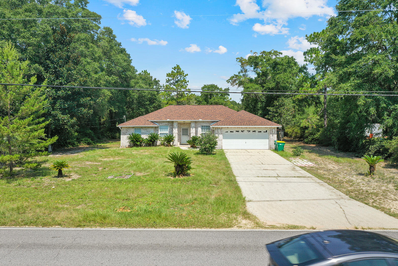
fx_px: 310
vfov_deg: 46.4
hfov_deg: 65.5
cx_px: 199
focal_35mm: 28
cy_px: 133
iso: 100
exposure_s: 1/320
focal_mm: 10.26
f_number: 7.1
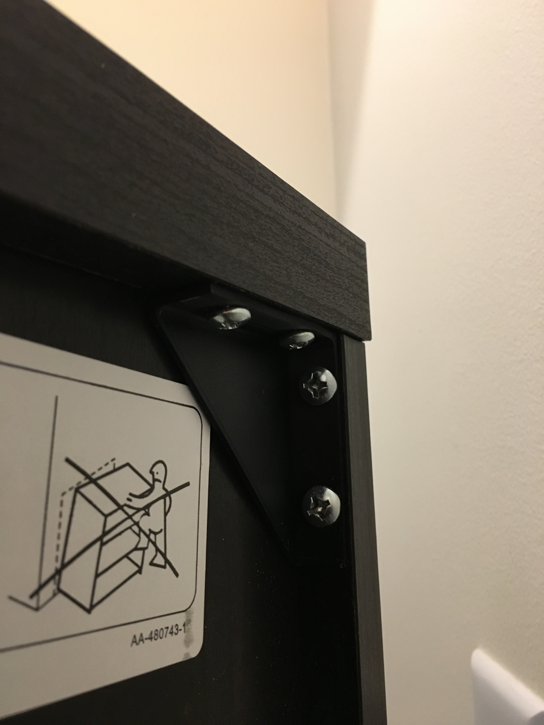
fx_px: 608
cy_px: 362
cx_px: 272
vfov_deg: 61.7
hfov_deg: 48.2
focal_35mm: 29
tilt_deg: +8.8
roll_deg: +2.4
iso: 200
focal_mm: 4.15
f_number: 2.2
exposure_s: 1/20
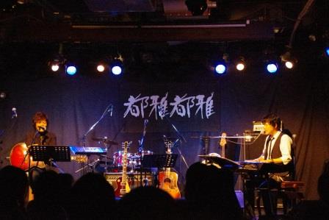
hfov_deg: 24.8
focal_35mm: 82
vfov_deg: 16.7
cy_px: 110
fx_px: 750
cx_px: 164
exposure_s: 1/100
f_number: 6.3
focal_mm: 55
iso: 12800
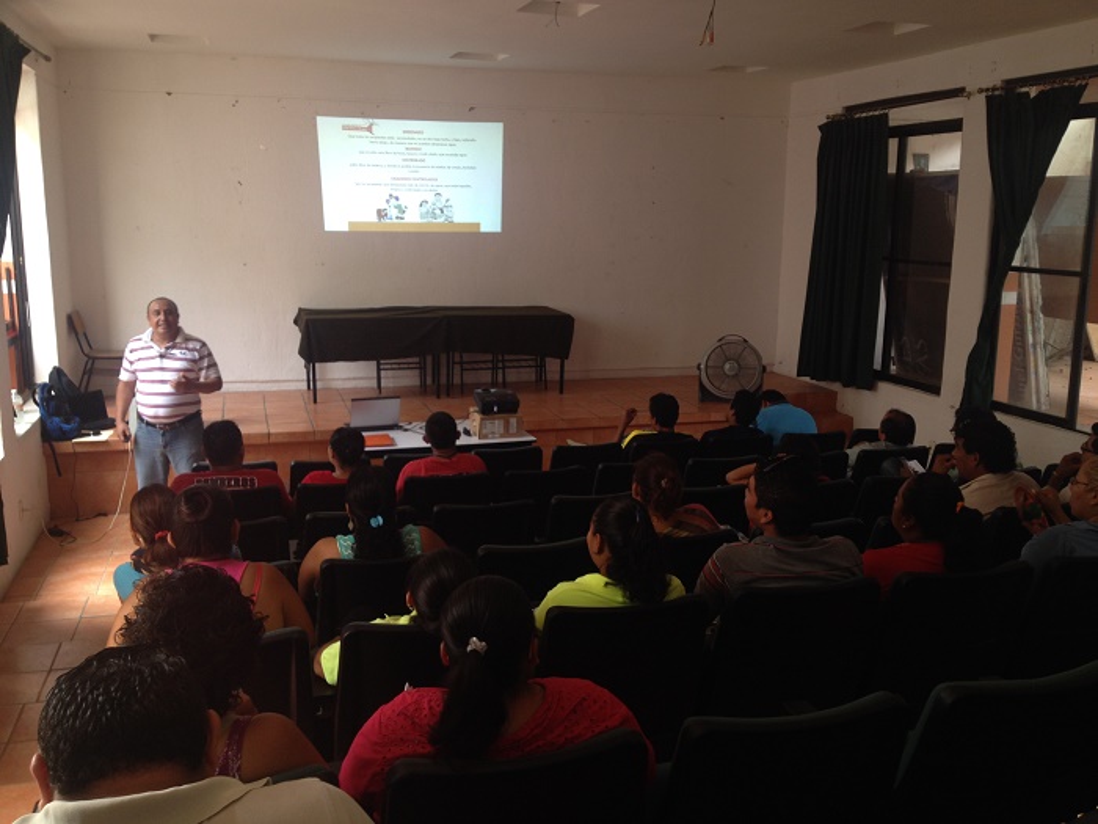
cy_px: 412
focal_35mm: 35
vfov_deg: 40.7
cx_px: 549
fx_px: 1110
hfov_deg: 52.6
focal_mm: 4.28
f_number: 2.4
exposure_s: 1/32
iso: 50
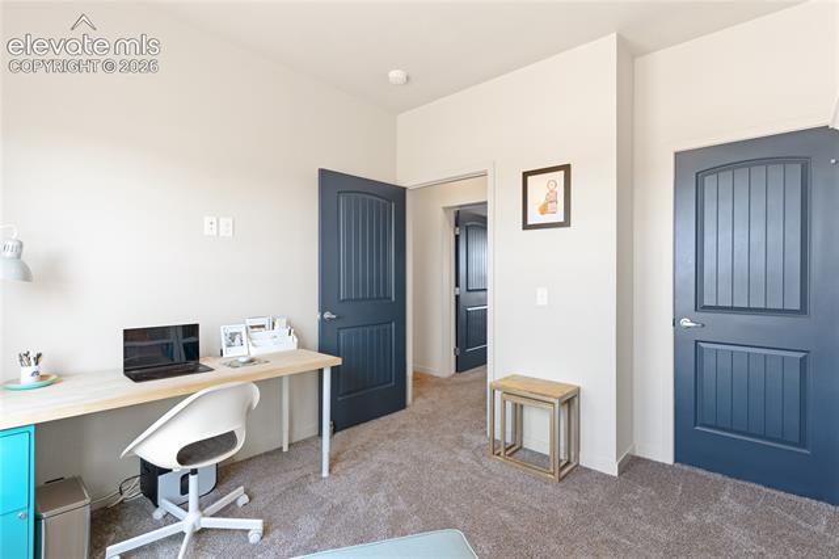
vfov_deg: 70.4
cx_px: 420
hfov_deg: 93.3
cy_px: 280
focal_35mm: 17
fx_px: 396
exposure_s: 1/4
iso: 400
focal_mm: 17
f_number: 8
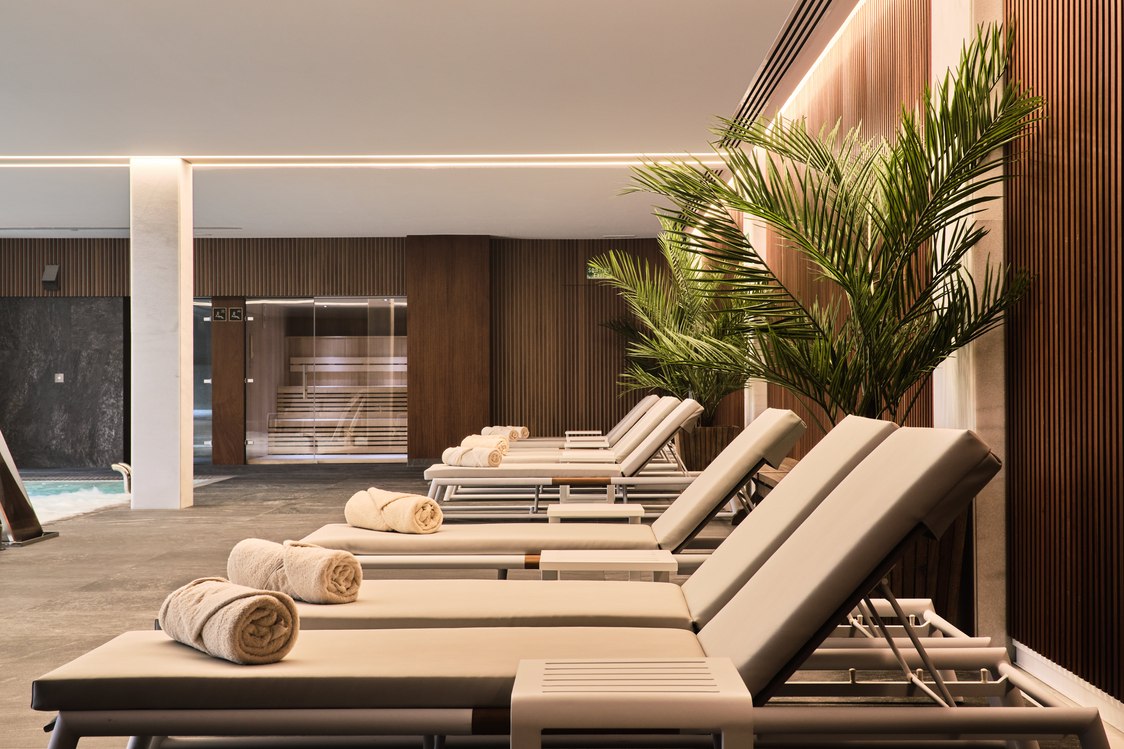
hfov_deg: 41.1
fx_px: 1499
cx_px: 562
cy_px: 374
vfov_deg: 28.1
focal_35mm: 48
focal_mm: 32
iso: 160
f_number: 8
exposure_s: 1/5
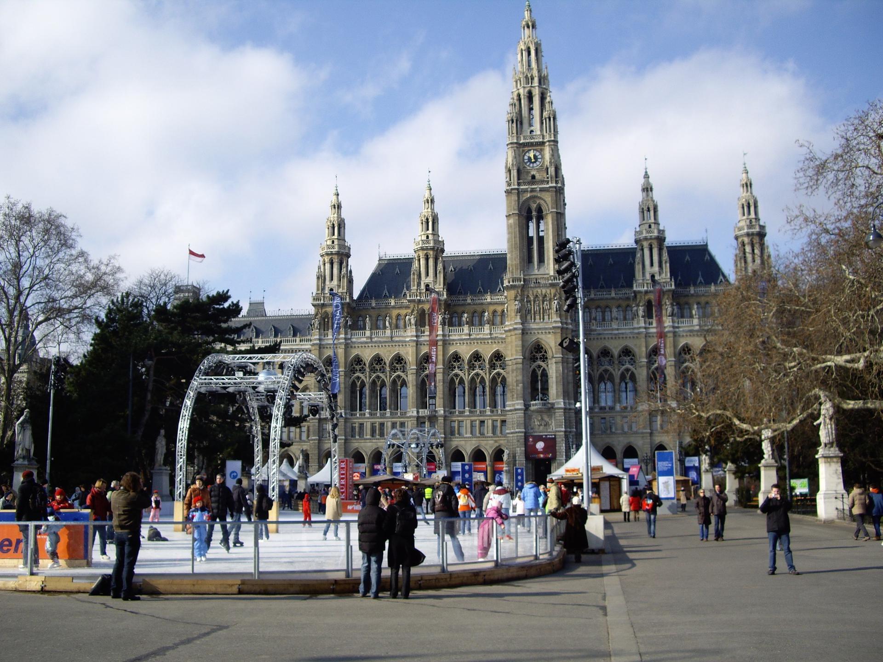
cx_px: 442
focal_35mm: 38
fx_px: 969
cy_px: 331
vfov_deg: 37.7
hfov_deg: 49.0
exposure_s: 1/125
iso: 64
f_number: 8
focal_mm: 7.9
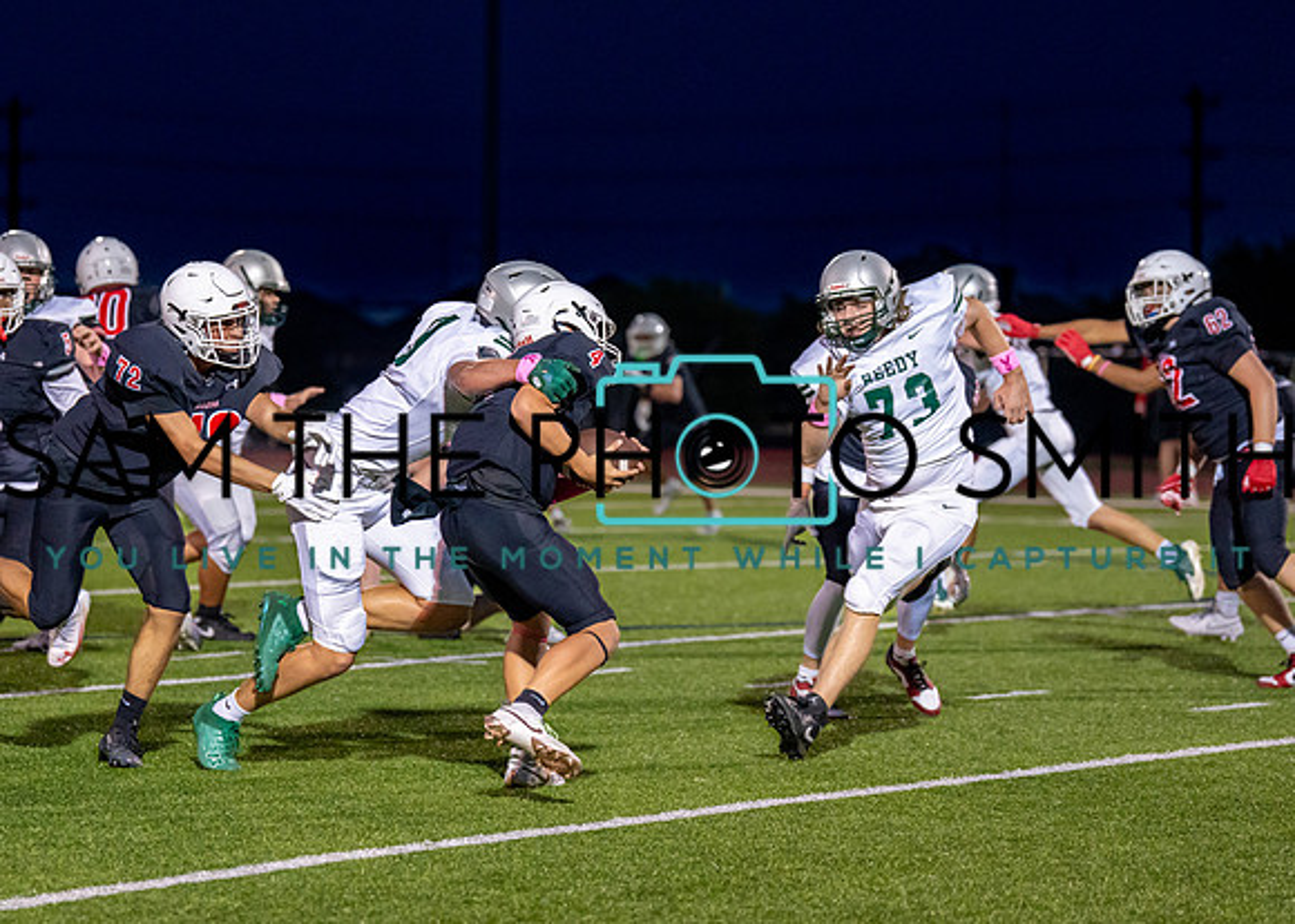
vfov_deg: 9.3
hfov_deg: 13.0
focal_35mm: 154
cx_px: 532
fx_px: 5663
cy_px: 417
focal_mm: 115
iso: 3200
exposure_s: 1/1250
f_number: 2.8
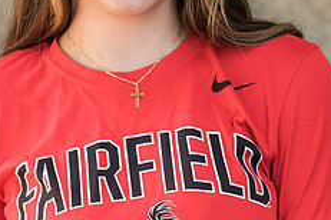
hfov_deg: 5.9
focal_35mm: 349
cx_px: 259
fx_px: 3209
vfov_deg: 3.9
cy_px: 8
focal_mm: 135
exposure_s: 1/400
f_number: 3.2
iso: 1000
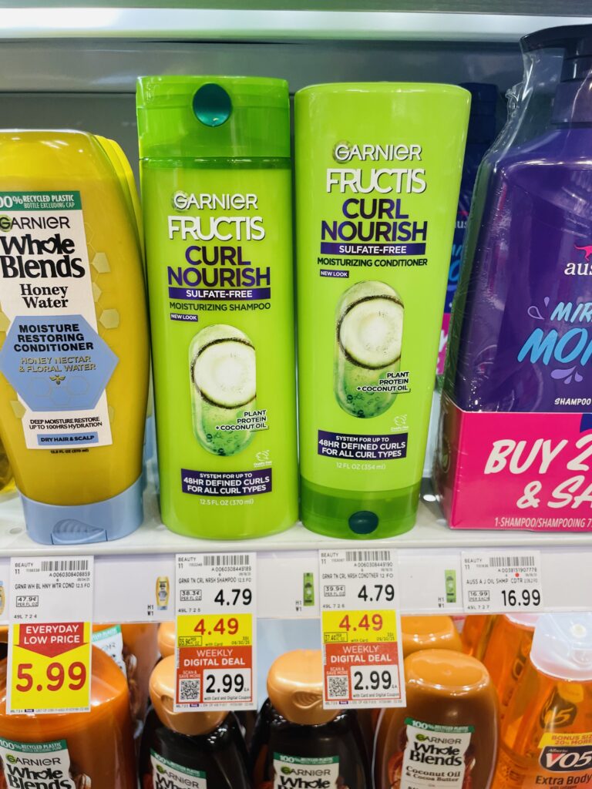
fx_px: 593
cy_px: 394
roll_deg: -0.9
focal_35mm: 26
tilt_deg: -20.4
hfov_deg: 53.1
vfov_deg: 67.3
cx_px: 296
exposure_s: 1/120
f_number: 1.6
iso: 100
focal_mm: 4.2
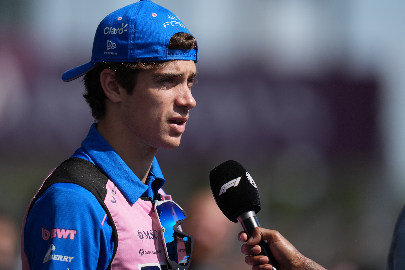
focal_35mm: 477
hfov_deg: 4.3
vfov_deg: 2.9
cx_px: 194
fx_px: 5366
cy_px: 142
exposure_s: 1/4000
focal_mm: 400
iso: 400
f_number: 2.8
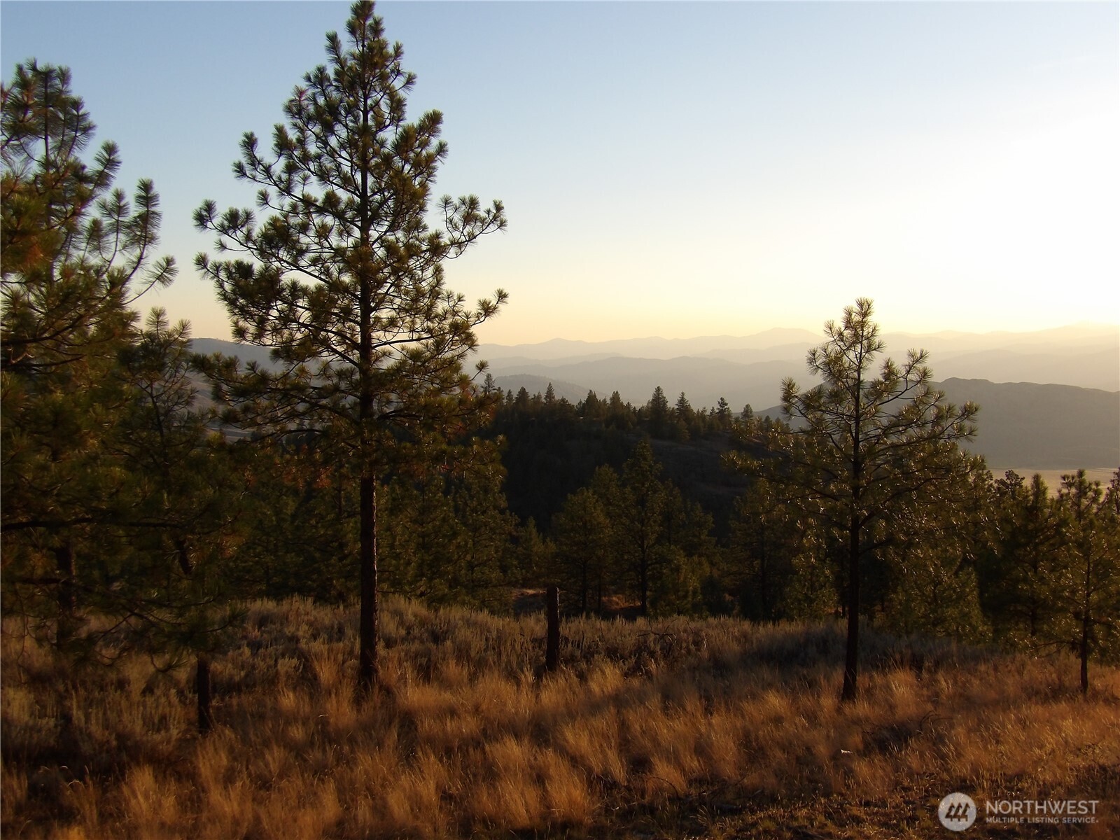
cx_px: 560
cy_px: 420
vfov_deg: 36.8
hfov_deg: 47.9
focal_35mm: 39
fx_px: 1262
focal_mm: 7
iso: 100
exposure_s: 1/480
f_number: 3.7
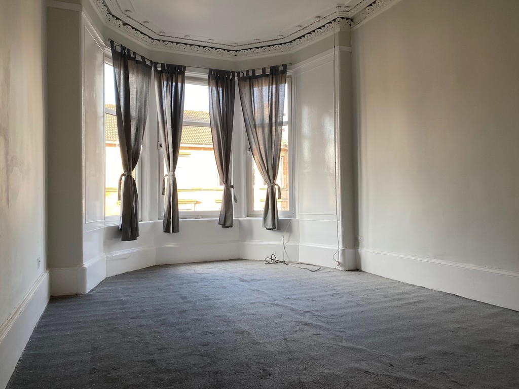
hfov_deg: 67.3
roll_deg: +0.4
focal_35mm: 26
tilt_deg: +1.3
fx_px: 390
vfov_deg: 53.1
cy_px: 194
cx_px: 260
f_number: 1.8
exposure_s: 1/100
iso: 64
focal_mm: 4.25
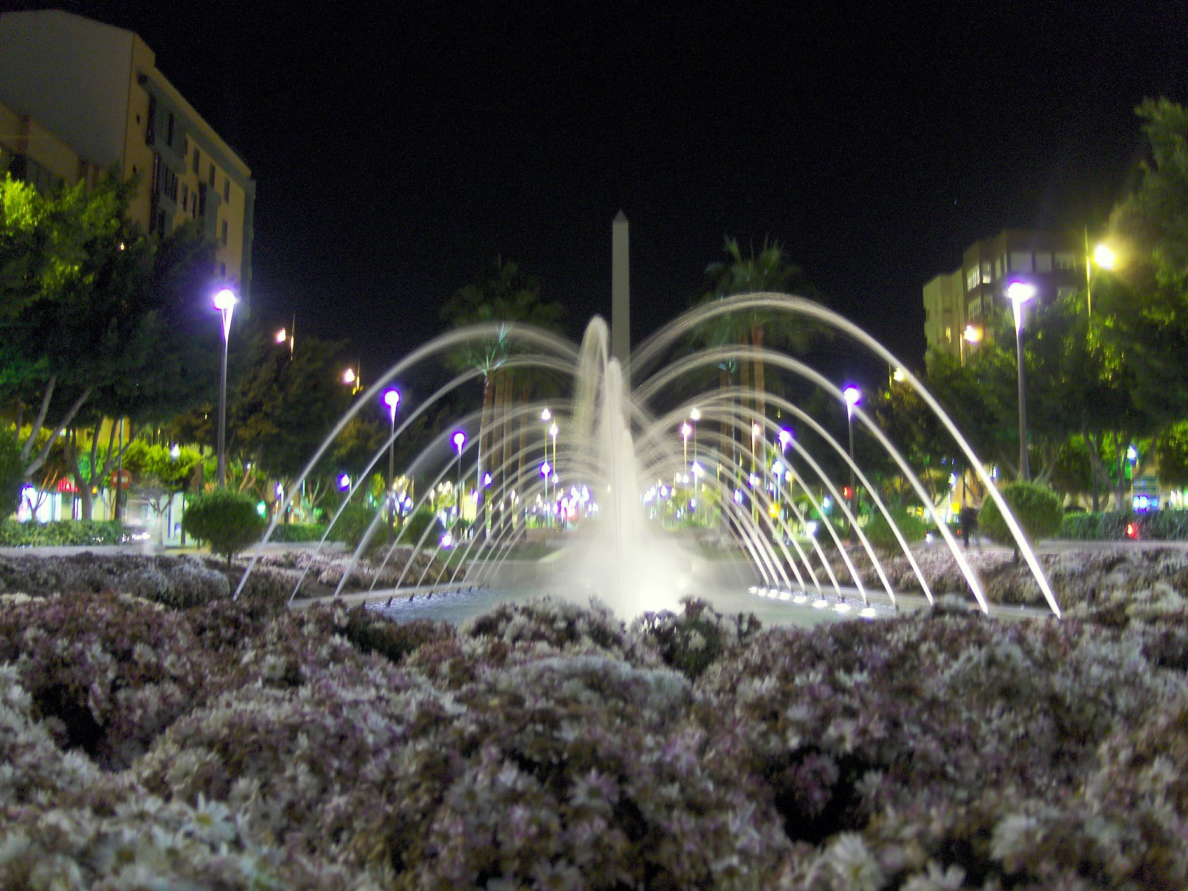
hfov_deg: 52.6
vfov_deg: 40.7
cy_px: 446
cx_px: 594
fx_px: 1201
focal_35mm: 35
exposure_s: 1.16
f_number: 2.8
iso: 100
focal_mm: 7.5
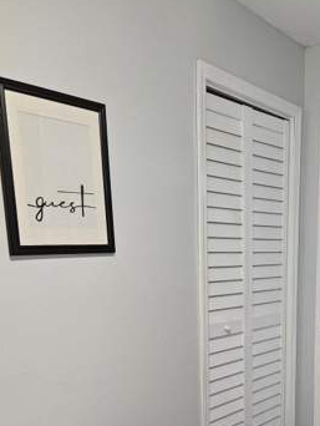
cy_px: 345
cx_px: 276
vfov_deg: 41.8
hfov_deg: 32.3
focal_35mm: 43
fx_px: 529
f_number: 1.8
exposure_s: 1/120
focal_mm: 5.4
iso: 250
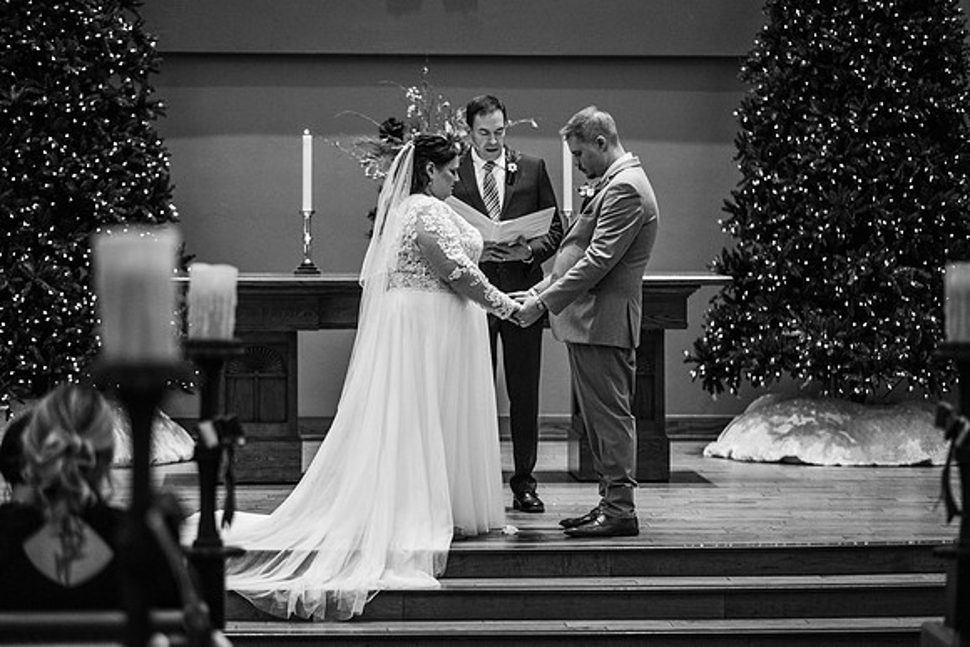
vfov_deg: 10.6
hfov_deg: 15.8
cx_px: 485
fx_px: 3503
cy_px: 324
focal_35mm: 130
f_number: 2.8
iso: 2000
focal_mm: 130
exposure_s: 1/250
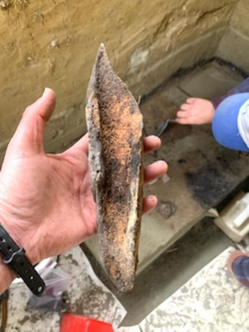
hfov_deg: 53.1
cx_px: 124
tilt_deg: -60.1
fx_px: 249
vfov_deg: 67.3
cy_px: 166
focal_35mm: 26
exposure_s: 1/60
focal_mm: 4.25
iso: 250
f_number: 1.8
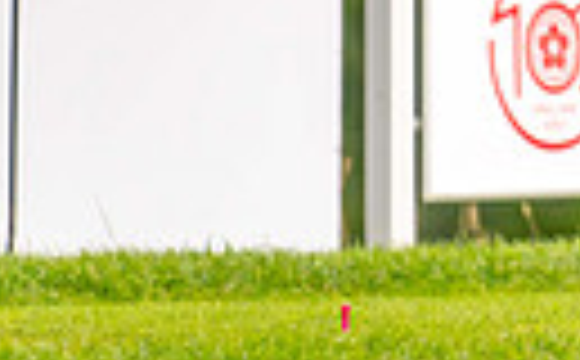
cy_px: -448
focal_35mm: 1380
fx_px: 21766
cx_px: 1061
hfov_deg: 1.5
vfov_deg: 0.9
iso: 400
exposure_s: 1/800
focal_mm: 300
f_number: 4.5
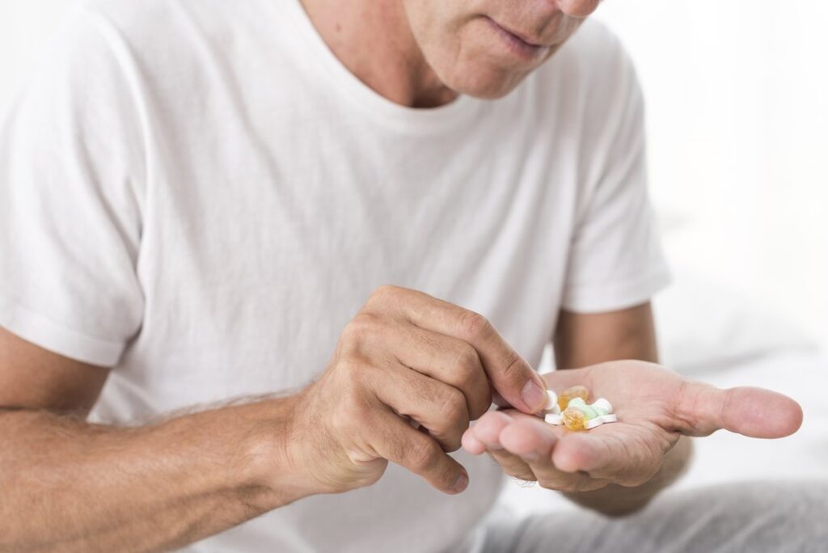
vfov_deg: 27.0
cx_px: 414
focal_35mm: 50
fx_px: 1151
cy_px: 276
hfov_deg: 39.6
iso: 64
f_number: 4
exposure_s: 1/125
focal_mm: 50
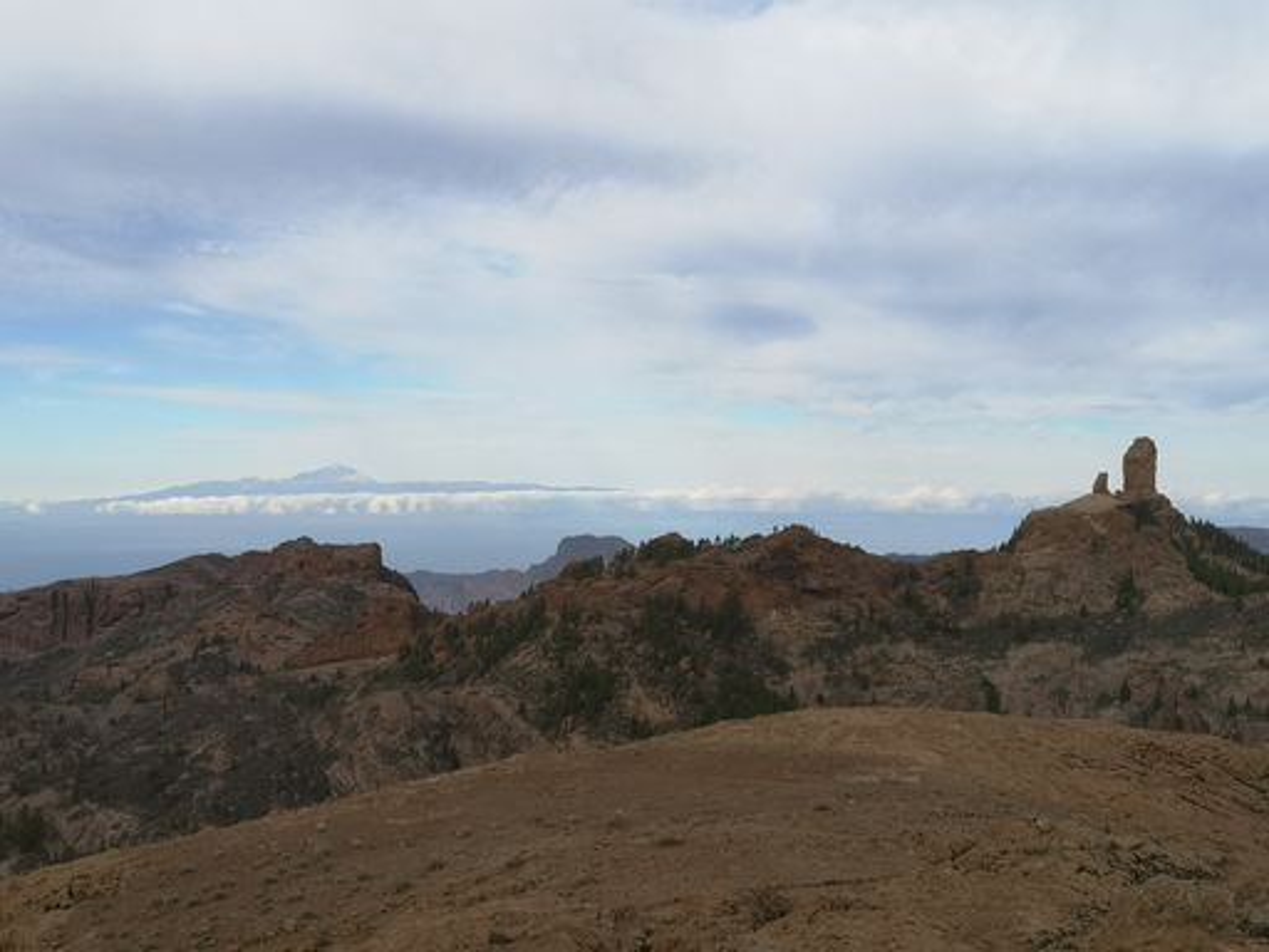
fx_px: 1576
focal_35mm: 43
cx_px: 634
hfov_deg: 43.9
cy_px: 476
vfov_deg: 33.6
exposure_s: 1/3236
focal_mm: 3.95
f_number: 1.8
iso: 50
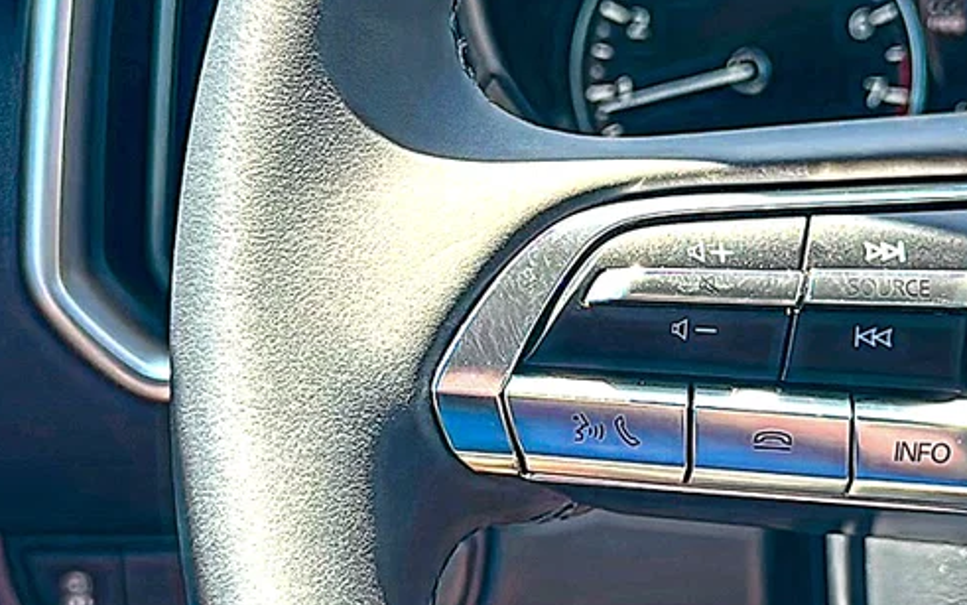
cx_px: 630
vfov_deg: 20.0
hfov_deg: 31.3
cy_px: 316
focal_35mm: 65
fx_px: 1713
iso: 80
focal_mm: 6.86
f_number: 1.78
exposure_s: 1/309
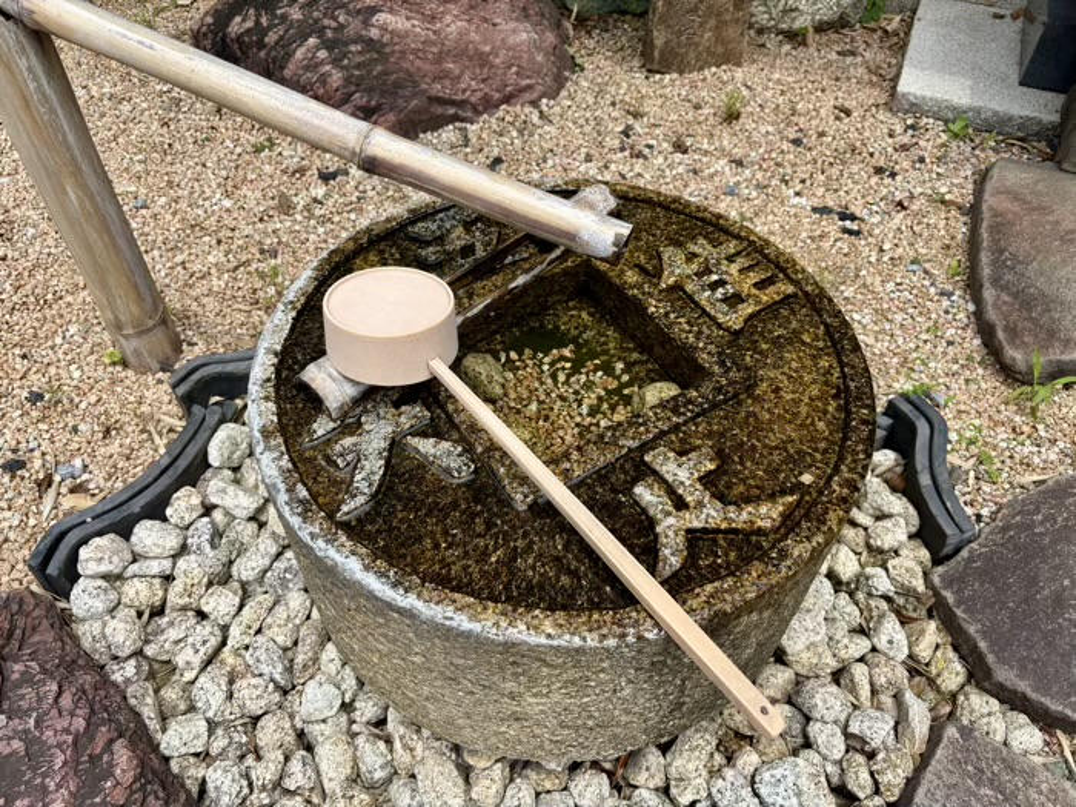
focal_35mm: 26
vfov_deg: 53.1
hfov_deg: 67.3
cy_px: 404
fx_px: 808
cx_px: 538
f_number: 1.6
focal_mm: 5.96
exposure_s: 1/1642
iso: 50
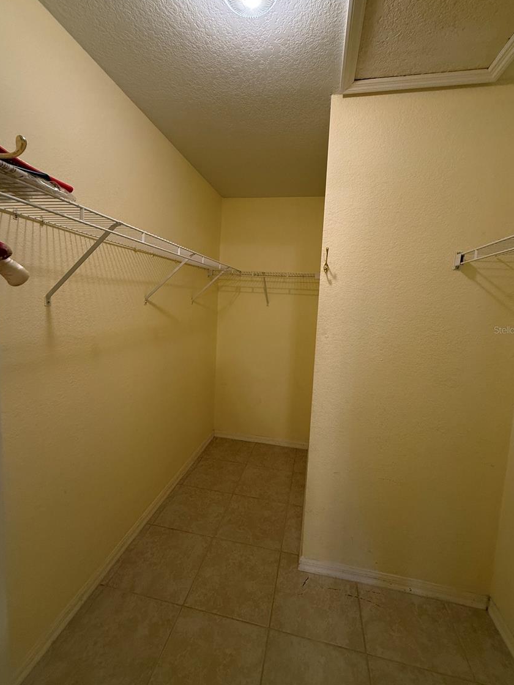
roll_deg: -3.3
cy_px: 330
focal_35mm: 15
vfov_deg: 98.1
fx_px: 297
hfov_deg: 81.7
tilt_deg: -4.3
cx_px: 262
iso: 200
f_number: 2.2
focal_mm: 2.22
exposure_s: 1/60
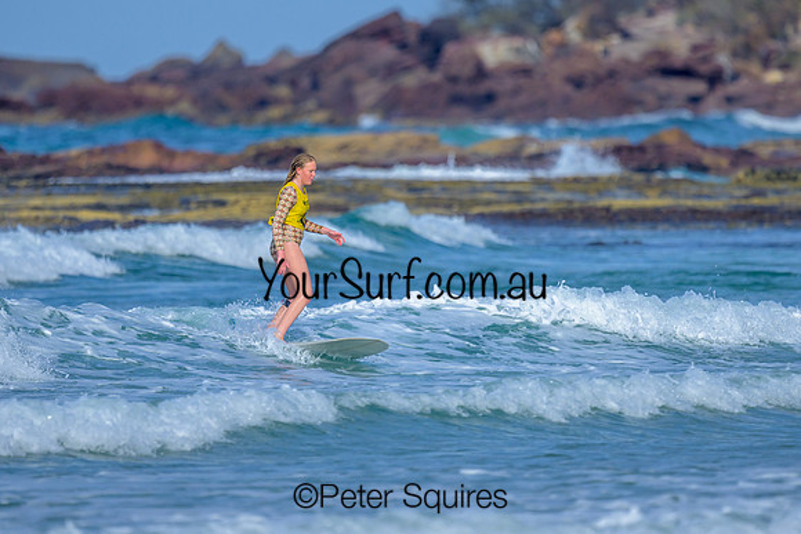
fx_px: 24479
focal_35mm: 1100
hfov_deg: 1.9
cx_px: 365
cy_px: 200
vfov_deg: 1.3
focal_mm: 800
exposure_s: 1/2000
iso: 200
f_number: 6.3
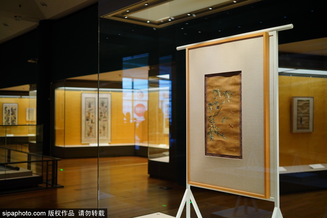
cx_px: 164
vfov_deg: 33.4
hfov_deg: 48.5
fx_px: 363
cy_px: 109
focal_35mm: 40
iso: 1000
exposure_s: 1/125
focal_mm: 40
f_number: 2
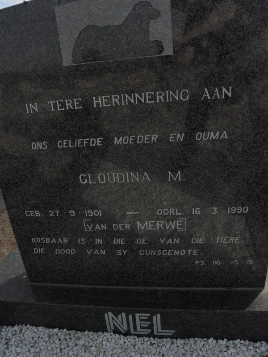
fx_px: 268
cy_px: 178
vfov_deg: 67.3
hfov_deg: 53.1
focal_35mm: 26
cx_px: 134
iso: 200
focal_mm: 4.6
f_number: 6.3
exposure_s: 1/1000
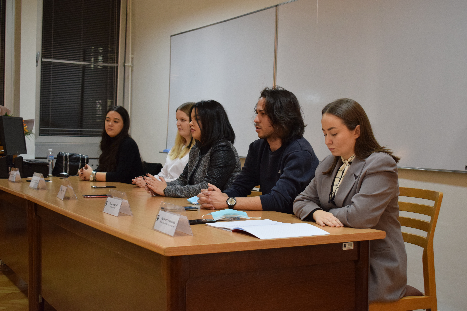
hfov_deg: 38.9
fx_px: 662
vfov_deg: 26.5
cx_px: 234
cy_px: 156
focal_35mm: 51
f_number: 4.5
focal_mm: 34
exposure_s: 1/60
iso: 1250
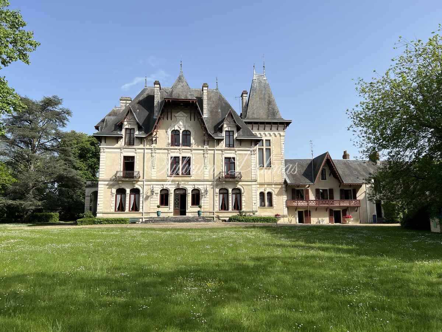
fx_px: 332
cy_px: 166
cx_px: 221
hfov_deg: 67.3
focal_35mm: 26
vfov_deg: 53.1
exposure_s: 1/3968
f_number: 1.5
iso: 50
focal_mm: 5.7
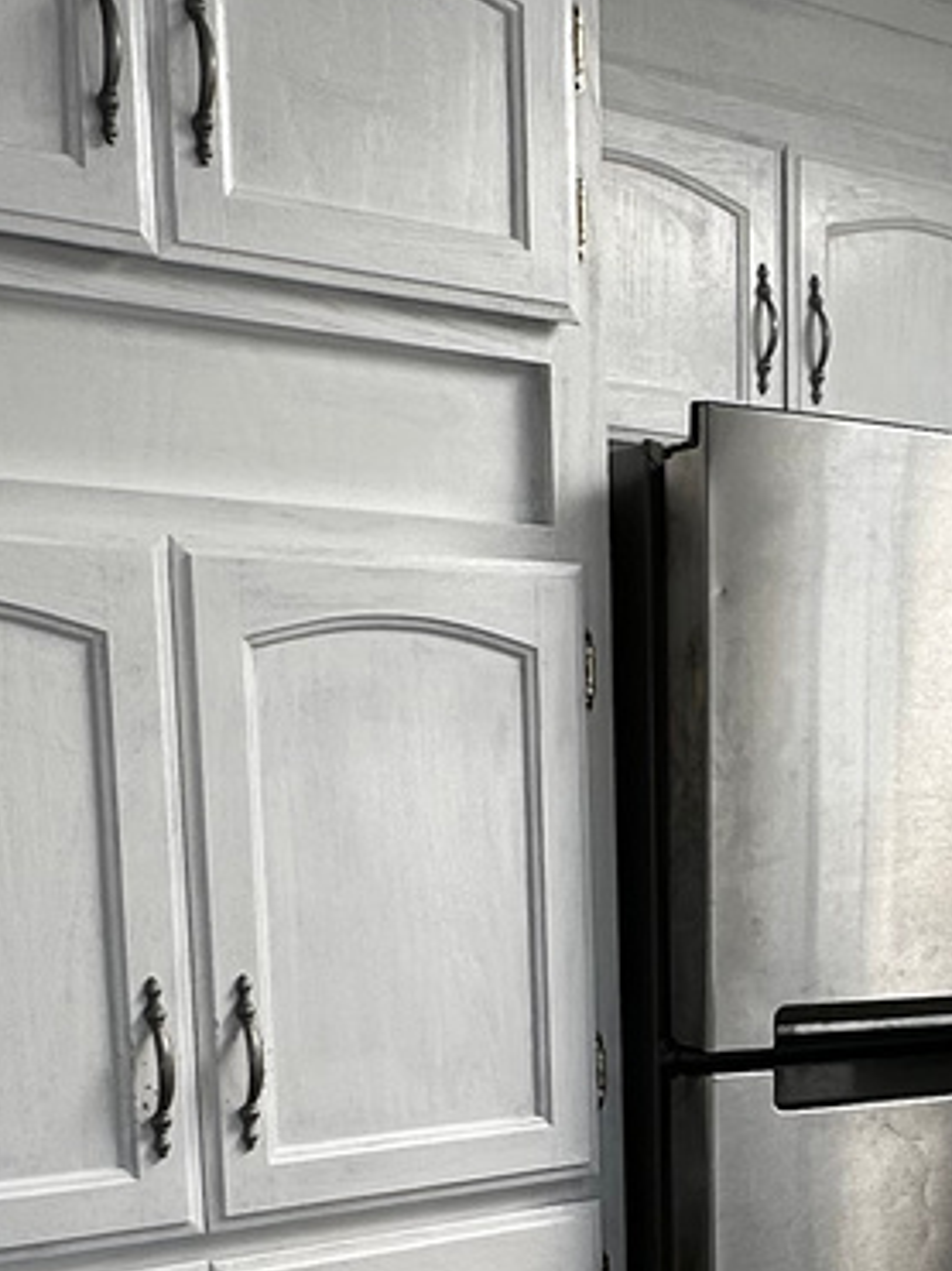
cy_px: 1086
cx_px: 966
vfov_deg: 32.0
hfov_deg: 24.0
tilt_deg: -7.9
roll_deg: -0.1
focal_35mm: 58
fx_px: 2128
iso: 40
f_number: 2.2
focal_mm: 2.22
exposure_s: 1/99
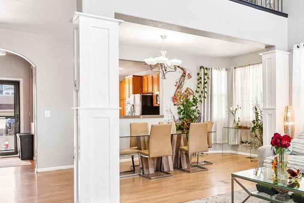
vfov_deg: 38.8
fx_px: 287
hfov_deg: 47.2
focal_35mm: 34
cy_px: 113
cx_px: 299
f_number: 8
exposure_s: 1/10
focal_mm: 10
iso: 800
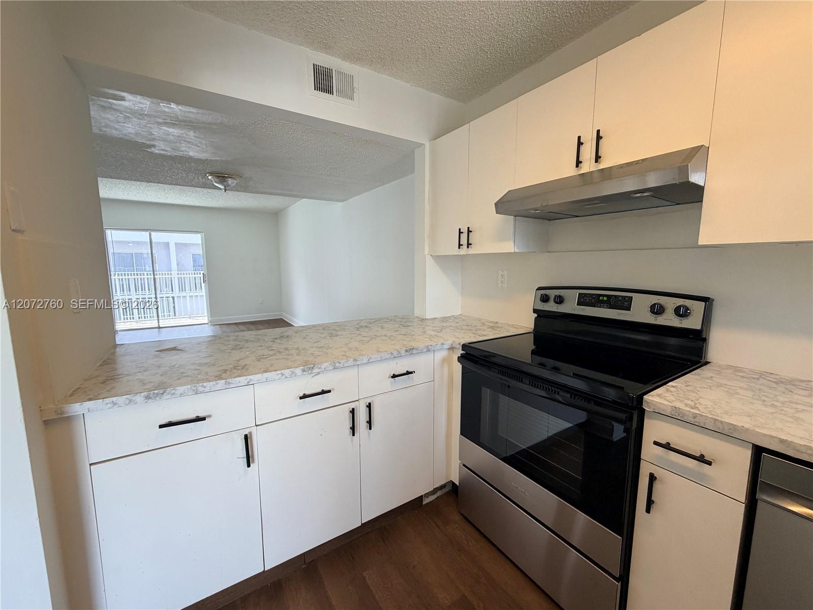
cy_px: 305
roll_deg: -0.2
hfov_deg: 102.1
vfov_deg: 85.7
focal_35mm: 14
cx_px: 406
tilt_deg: -7.2
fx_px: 329
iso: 200
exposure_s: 1/120
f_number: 2.2
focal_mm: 2.22
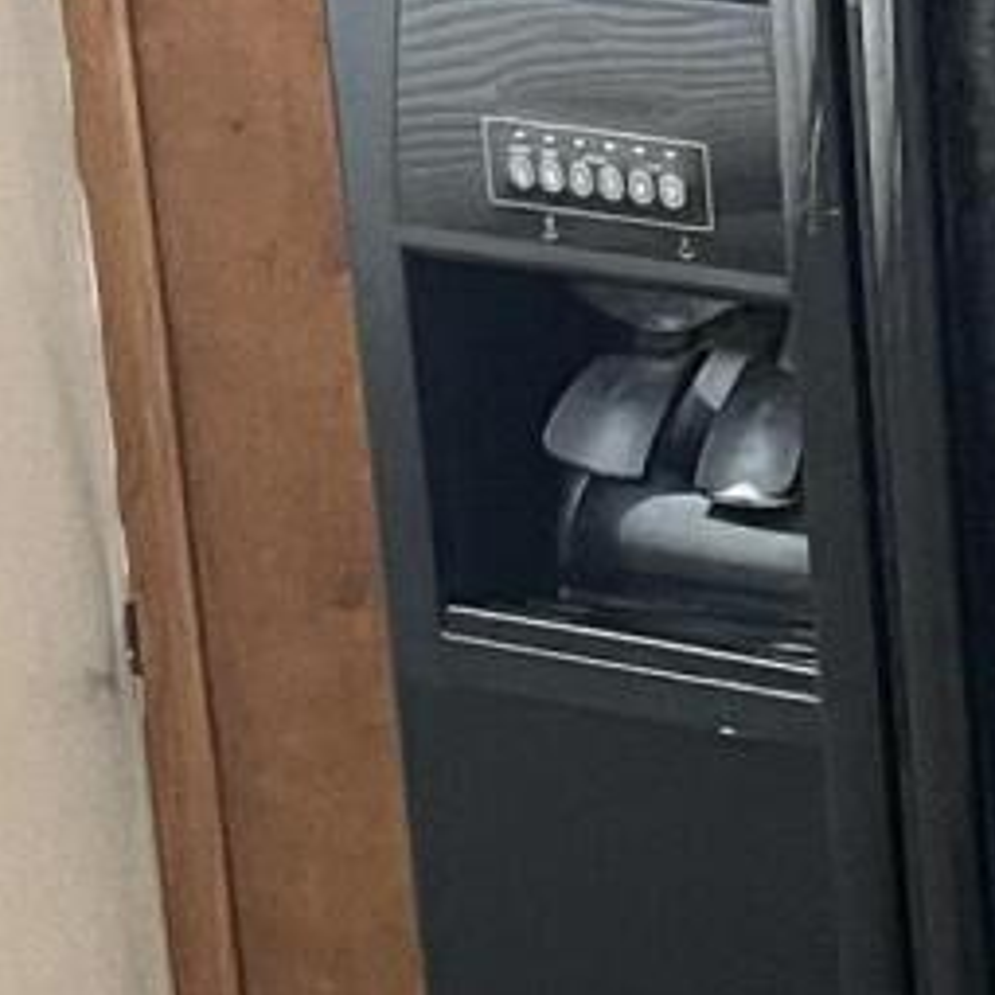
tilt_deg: -19.7
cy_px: 979
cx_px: 2361
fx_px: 5854
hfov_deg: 8.8
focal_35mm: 180
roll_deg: -1.8
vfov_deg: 9.7
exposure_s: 1/60
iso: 320
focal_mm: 5.7
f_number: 1.5
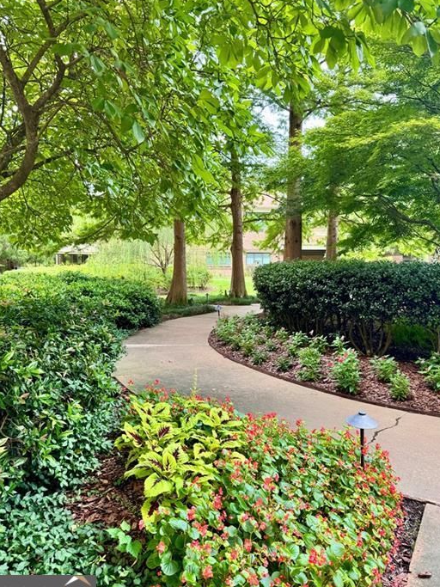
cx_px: 245
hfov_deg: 51.2
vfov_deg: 65.3
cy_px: 278
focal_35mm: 27
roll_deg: +0.0
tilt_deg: -2.5
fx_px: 458
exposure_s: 1/151
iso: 64
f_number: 1.78
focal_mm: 6.76
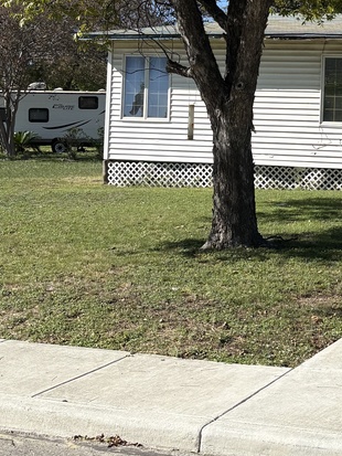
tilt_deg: +1.2
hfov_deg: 20.6
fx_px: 895
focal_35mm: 68
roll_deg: -3.3
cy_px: 119
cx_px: 376
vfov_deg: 28.2
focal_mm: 5.96
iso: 50
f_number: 1.6
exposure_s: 1/3623
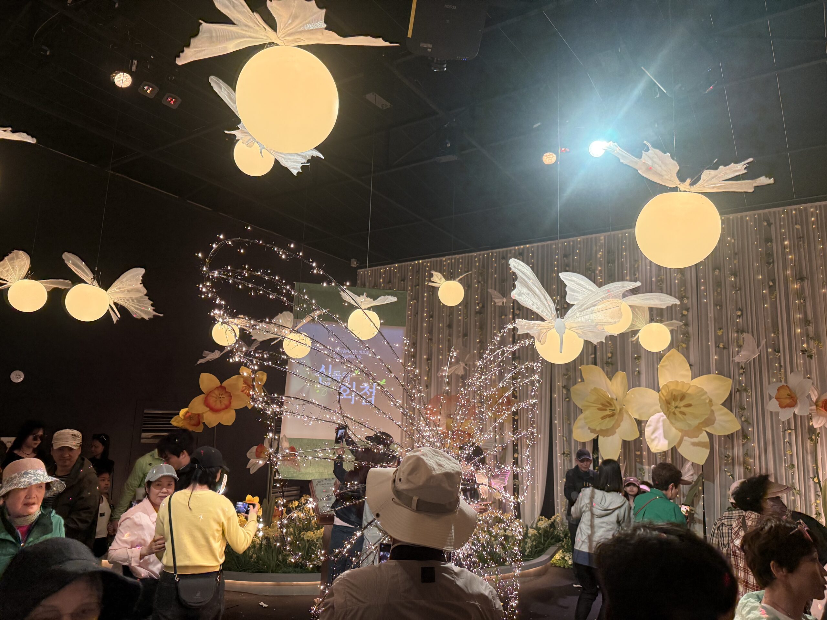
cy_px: 310
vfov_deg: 56.8
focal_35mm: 24
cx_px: 414
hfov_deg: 71.6
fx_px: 573
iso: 200
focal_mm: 6.76
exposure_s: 1/71
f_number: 1.78
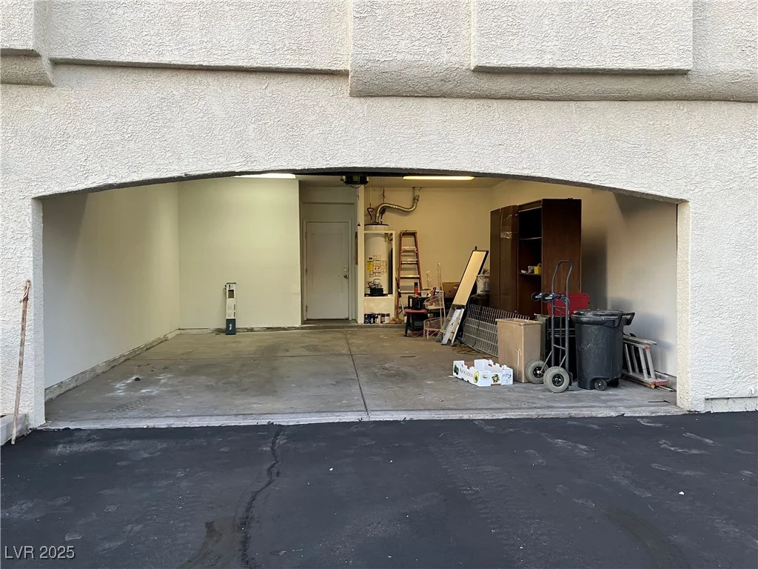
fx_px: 613
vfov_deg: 49.7
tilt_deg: +0.1
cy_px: 284
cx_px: 379
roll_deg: +0.0
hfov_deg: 63.4
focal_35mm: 28
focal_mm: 3.99
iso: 50
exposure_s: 1/60
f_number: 1.8
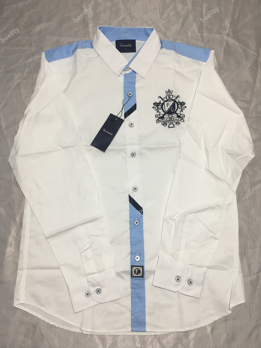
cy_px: 174
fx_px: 292
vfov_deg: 61.7
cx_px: 130
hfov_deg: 48.2
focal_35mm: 29
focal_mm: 4.15
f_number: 2.2
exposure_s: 1/10
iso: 80
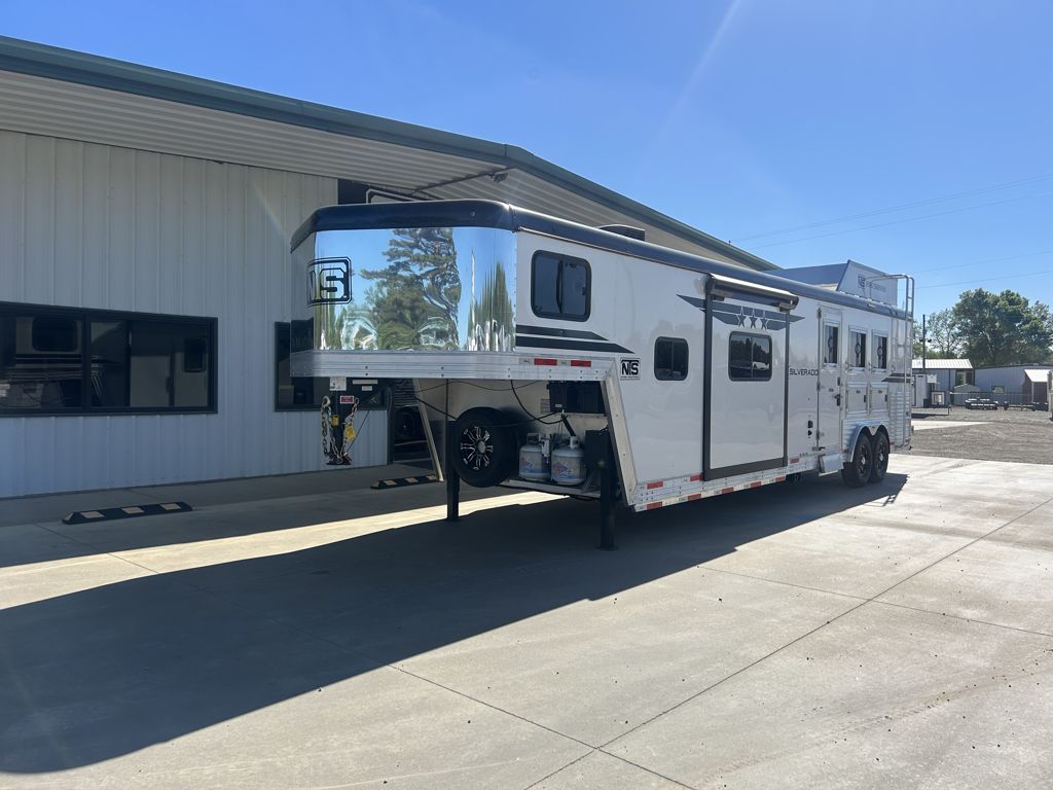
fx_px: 791
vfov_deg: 53.1
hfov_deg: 67.3
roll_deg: -1.6
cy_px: 395
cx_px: 526
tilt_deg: +2.3
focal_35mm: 26
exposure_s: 1/5076
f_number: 1.5
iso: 50
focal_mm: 5.7
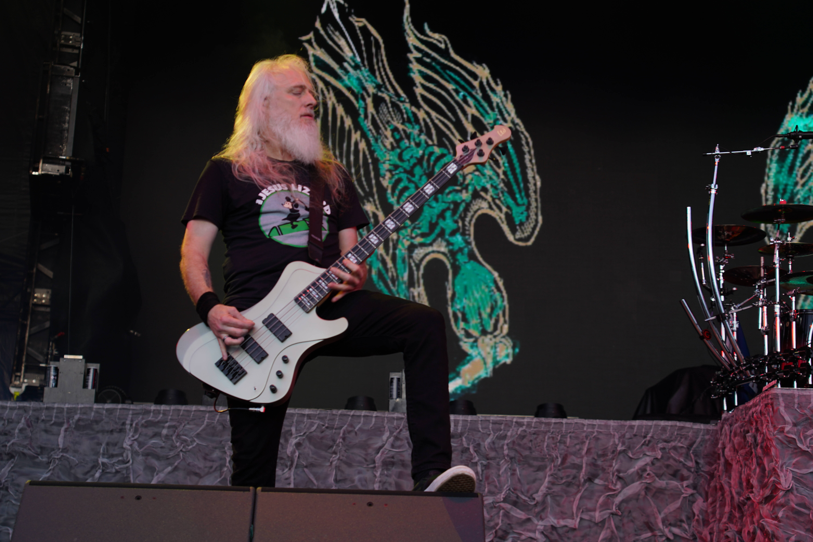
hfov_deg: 32.4
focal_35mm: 62
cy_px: 271
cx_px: 406
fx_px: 1400
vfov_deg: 21.9
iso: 125
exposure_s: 1/100
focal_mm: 62
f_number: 4.5
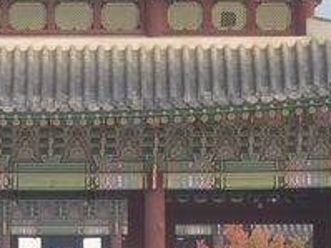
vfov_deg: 3.2
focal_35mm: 471
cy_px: 200
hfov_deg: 4.2
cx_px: 32
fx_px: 4501
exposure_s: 1/100
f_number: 5.1
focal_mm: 19
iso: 80
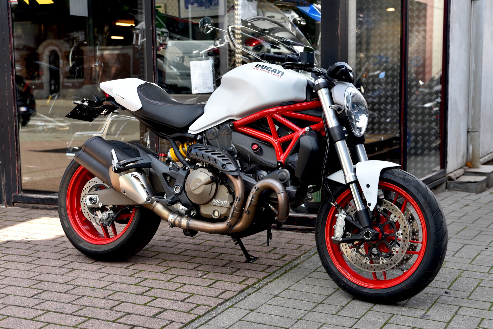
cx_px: 246
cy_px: 164
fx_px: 795
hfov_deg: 34.5
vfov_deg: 23.4
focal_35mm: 58
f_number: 5
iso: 100
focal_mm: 58
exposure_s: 1/100
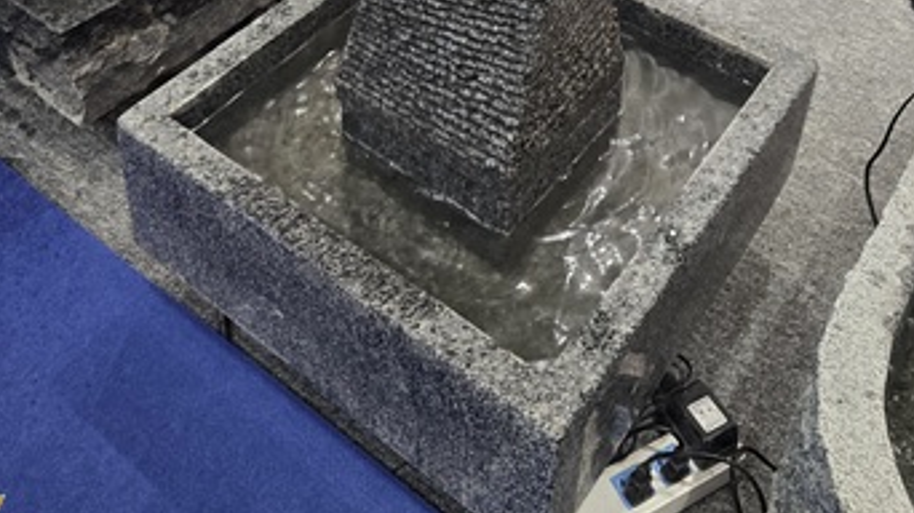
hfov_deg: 46.4
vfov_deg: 23.5
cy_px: -176
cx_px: 470
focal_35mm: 44
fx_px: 1066
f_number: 1.7
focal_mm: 6.3
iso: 160
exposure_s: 1/100
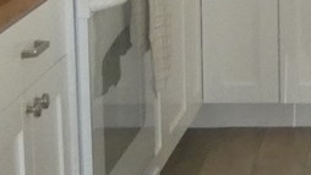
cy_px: -65
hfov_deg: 12.7
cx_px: 392
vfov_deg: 7.3
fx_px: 1361
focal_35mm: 165
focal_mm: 4.3
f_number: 3.3
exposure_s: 1/60
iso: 400
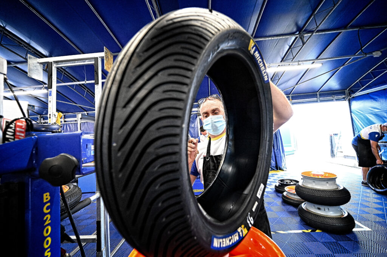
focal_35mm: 15
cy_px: 128
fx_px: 161
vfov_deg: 77.2
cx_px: 194
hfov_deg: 100.4
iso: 10000
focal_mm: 15
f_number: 4
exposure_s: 1/400
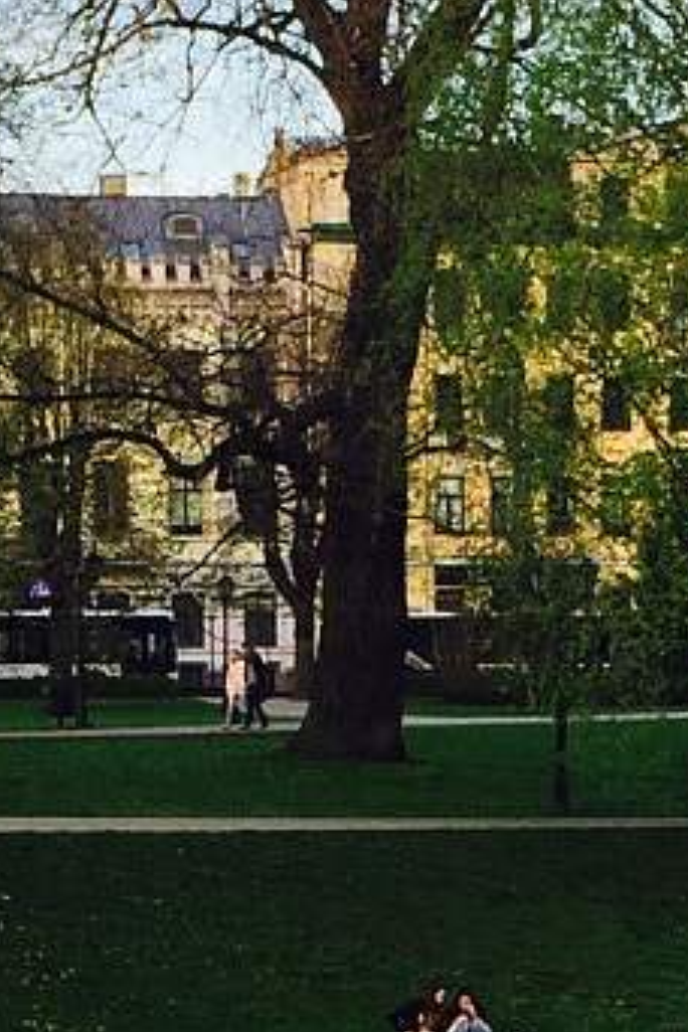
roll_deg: +1.5
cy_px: 944
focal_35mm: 141
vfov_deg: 14.4
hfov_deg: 9.7
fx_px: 4042
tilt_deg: -3.2
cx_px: 468
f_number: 2.2
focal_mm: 4.15
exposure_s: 1/284
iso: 32
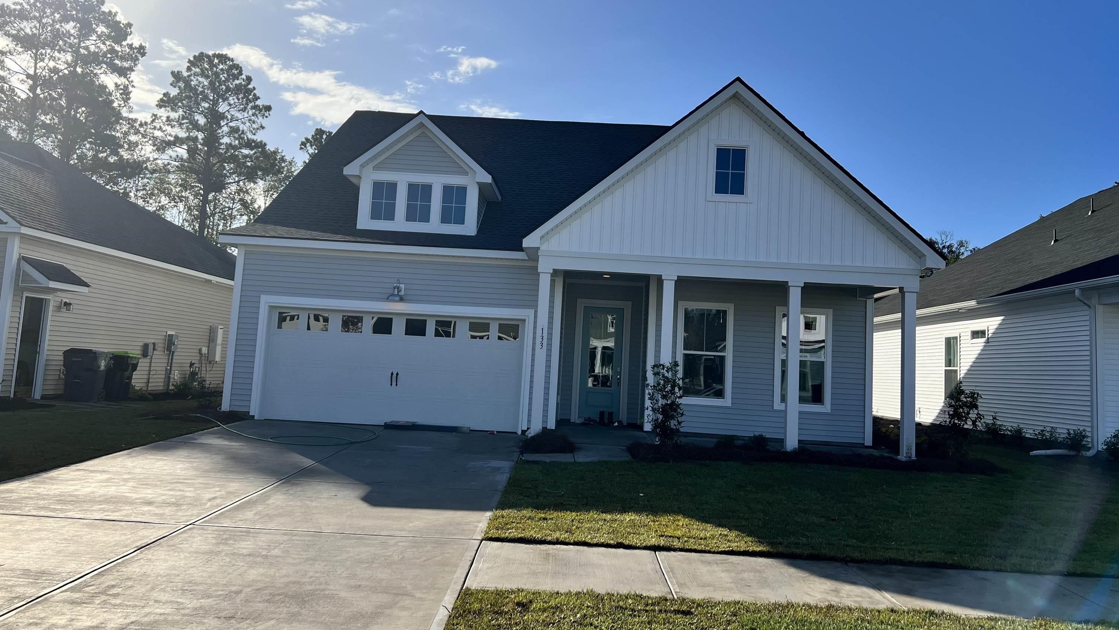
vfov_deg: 40.1
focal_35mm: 29
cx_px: 563
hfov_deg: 66.1
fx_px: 860
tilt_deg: +5.1
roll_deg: -4.0
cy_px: 265
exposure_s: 1/6579
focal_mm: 5.7
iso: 50
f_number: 1.5
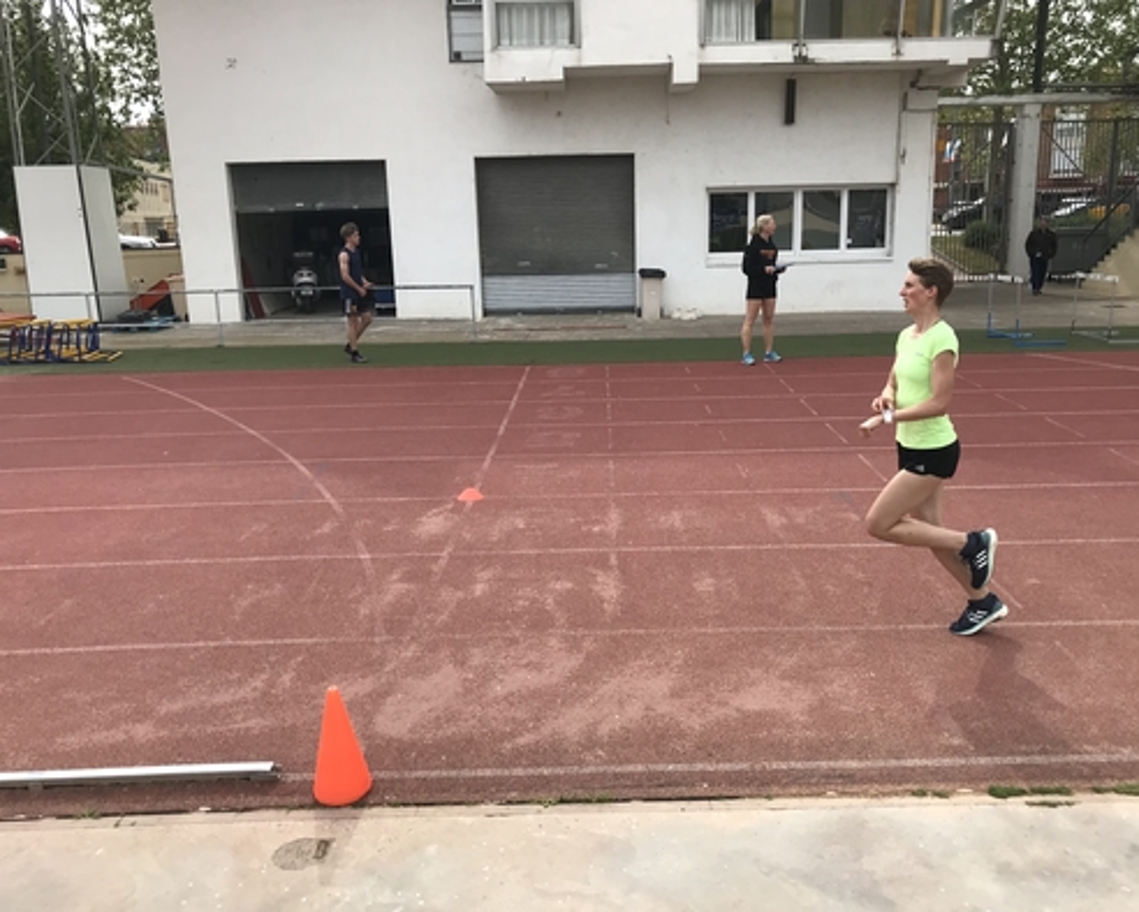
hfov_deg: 58.6
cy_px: 459
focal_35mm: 30
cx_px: 623
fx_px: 1012
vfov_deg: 48.5
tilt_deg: -14.1
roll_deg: +0.9
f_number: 1.8
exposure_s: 1/1429
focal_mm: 3.99
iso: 20
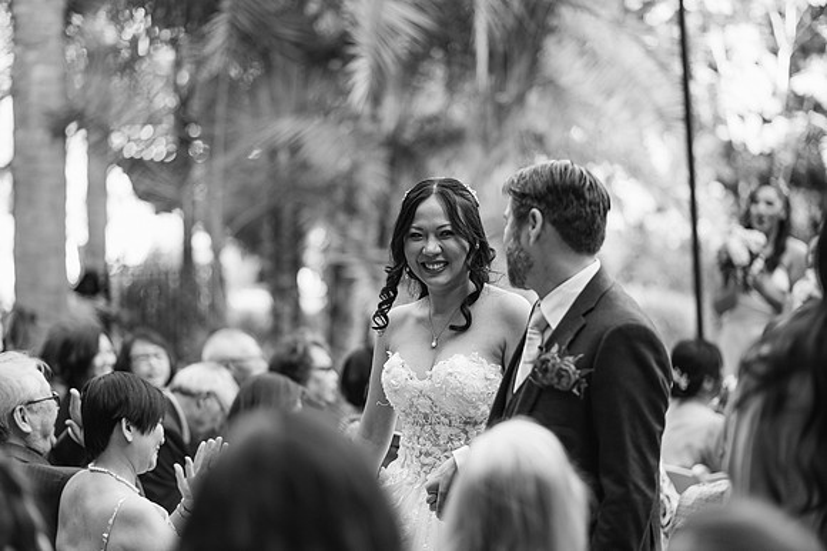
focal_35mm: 85
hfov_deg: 23.9
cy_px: 276
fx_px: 1951
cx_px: 414
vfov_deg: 16.1
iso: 200
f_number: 2
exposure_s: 1/250
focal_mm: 85
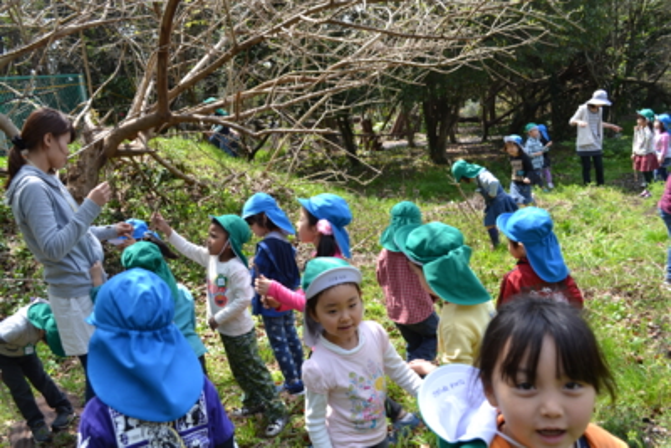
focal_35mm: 33
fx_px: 615
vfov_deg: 40.0
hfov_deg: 57.2
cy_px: 224
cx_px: 336
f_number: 5.6
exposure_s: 1/125
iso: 100
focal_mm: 22
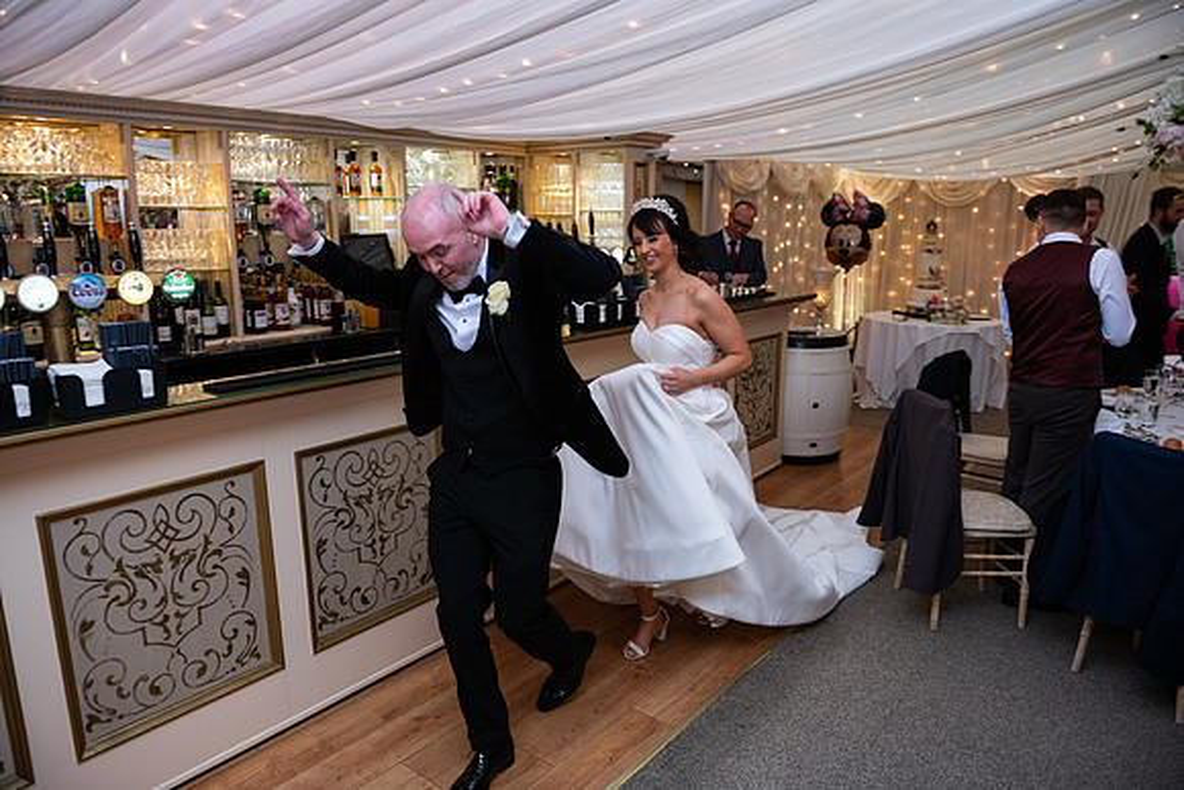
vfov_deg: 53.2
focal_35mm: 24
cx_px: 592
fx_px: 789
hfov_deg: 73.7
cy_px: 395
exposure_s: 1/160
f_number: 3.5
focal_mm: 24
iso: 800
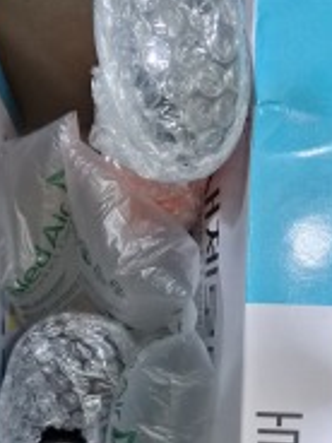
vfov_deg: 40.7
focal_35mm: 45
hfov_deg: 31.9
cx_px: 108
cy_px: 339
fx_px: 575
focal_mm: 5.4
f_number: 1.8
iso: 1000
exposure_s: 1/120
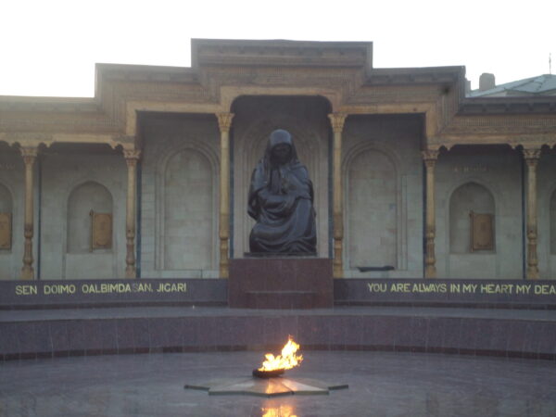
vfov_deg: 21.9
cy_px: 208
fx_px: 1076
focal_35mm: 67
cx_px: 278
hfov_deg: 29.0
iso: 120
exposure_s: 1/45
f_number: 4.1
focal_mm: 12
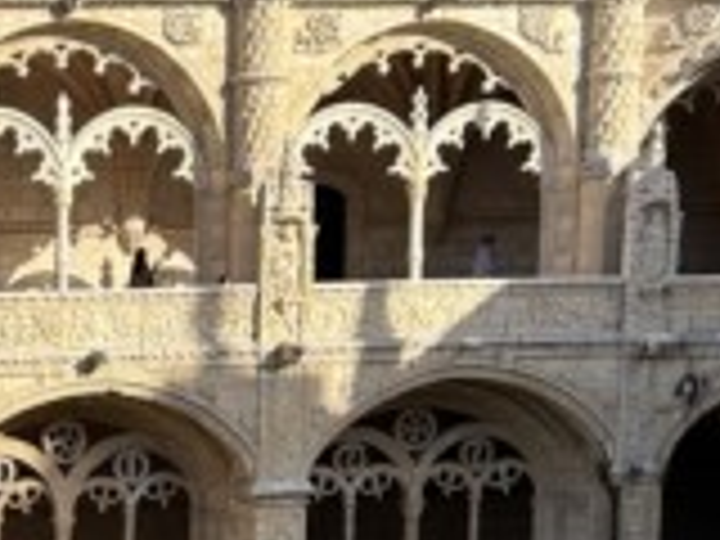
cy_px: 693
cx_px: -176
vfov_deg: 13.7
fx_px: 2163
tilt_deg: -10.1
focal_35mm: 104
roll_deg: +1.7
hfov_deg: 17.9
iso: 50
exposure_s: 1/4115
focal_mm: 5.7
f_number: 1.5
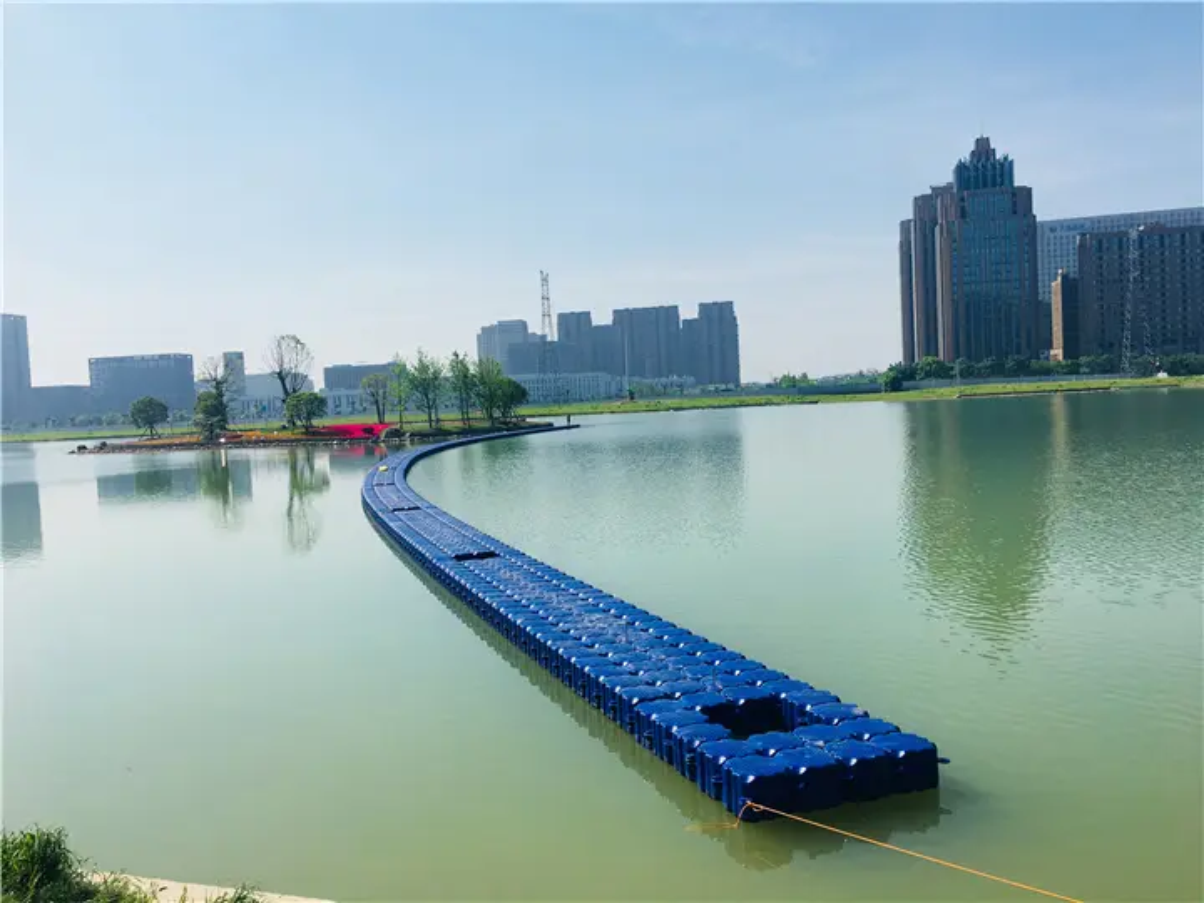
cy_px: 452
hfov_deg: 61.7
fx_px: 1009
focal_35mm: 29
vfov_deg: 48.2
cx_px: 602
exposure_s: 1/2481
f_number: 2.2
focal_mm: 4.15
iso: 25
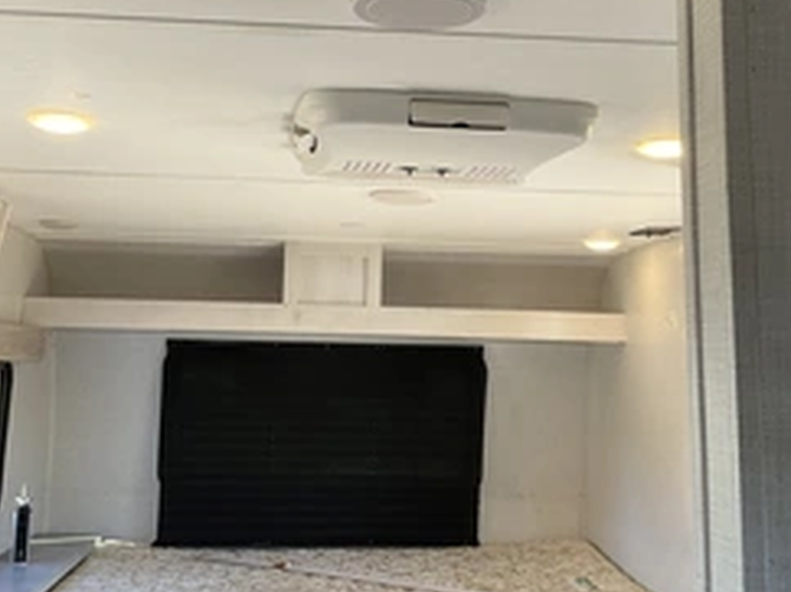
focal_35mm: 48
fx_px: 1096
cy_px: 180
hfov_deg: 39.7
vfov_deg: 29.9
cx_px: 392
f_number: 1.8
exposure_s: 1/122
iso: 50
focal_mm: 3
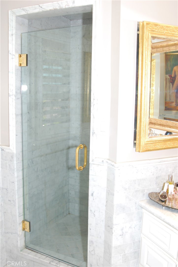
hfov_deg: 36.8
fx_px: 267
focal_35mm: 36
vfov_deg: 53.2
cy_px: 134
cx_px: 89
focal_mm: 24
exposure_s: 1/60
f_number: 4
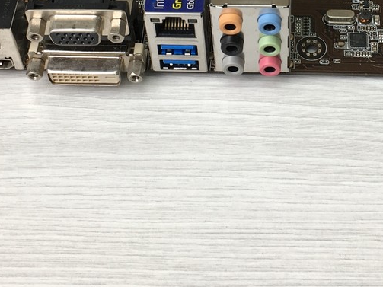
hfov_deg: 23.3
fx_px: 918
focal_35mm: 83
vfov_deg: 17.2
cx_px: 284
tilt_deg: -48.1
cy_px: -24
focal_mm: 4.15
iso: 25
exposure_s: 1/50
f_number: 2.2
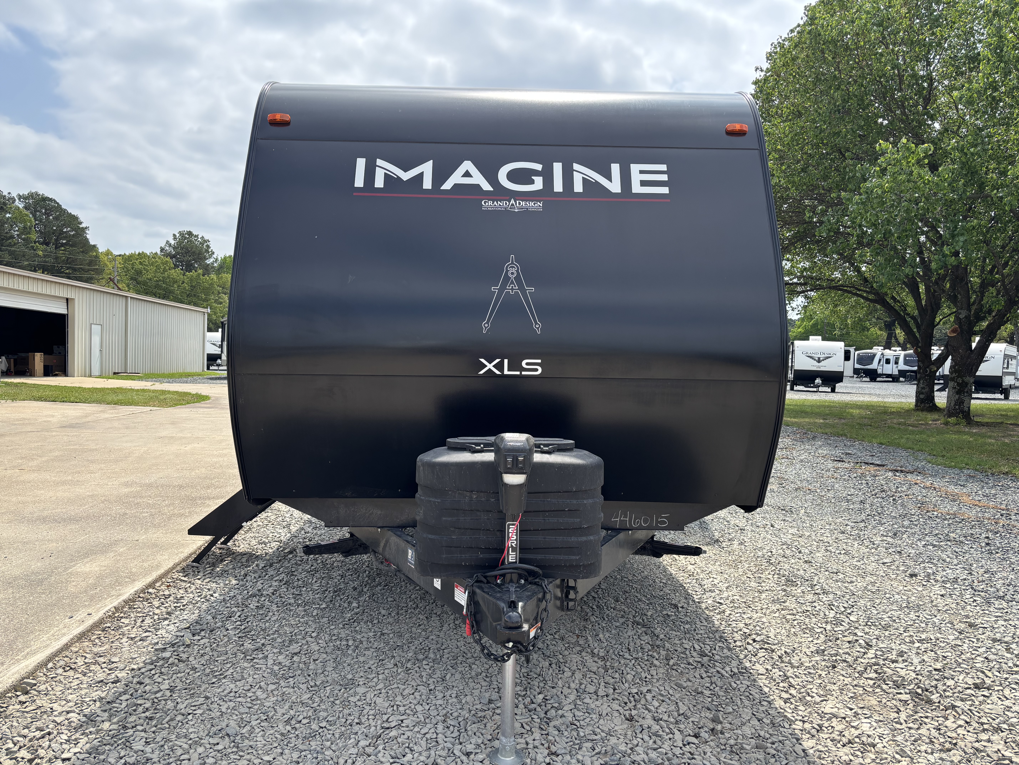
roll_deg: -1.7
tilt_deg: -1.8
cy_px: 382
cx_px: 510
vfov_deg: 53.1
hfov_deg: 67.3
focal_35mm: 26
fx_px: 765
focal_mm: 5.96
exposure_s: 1/2342
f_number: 1.6
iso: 50
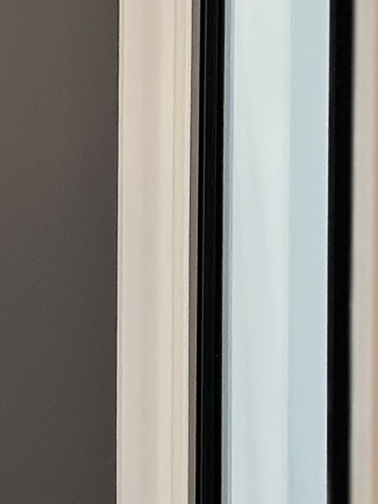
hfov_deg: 6.8
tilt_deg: -1.7
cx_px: -347
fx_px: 3100
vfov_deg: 9.2
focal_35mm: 213
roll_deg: -1.2
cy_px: -72
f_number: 1.78
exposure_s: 1/60
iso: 320
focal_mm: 6.86
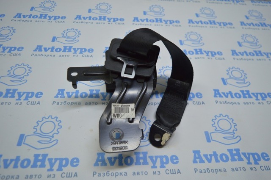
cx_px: 136
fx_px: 203
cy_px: 90
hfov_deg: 67.4
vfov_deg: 47.8
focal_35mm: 27
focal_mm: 18
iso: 400
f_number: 3.5
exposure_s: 1/160
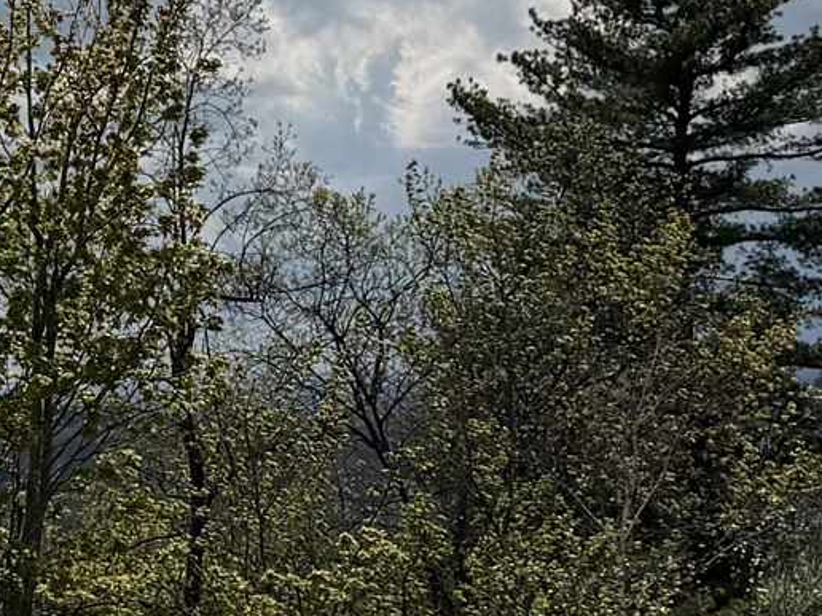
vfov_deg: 10.4
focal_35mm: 143
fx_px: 3396
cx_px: -478
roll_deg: +2.1
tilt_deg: +2.6
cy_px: 301
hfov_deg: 12.9
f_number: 1.78
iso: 80
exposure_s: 1/14286
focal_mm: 6.76
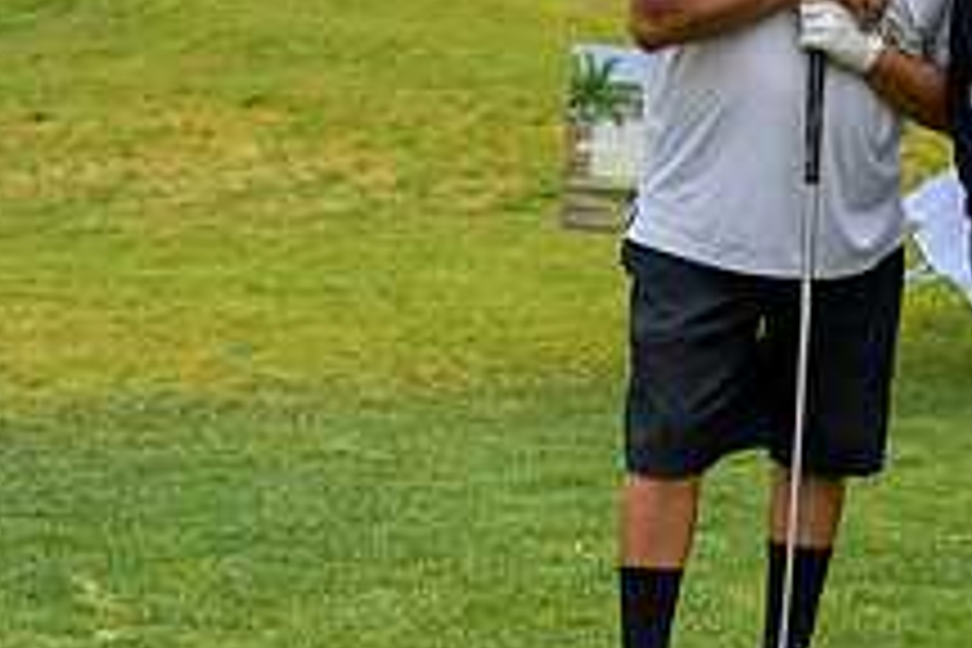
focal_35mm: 129
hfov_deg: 15.1
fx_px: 3483
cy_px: 133
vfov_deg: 10.6
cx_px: 1269
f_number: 4
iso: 800
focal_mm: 48
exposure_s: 1/8000
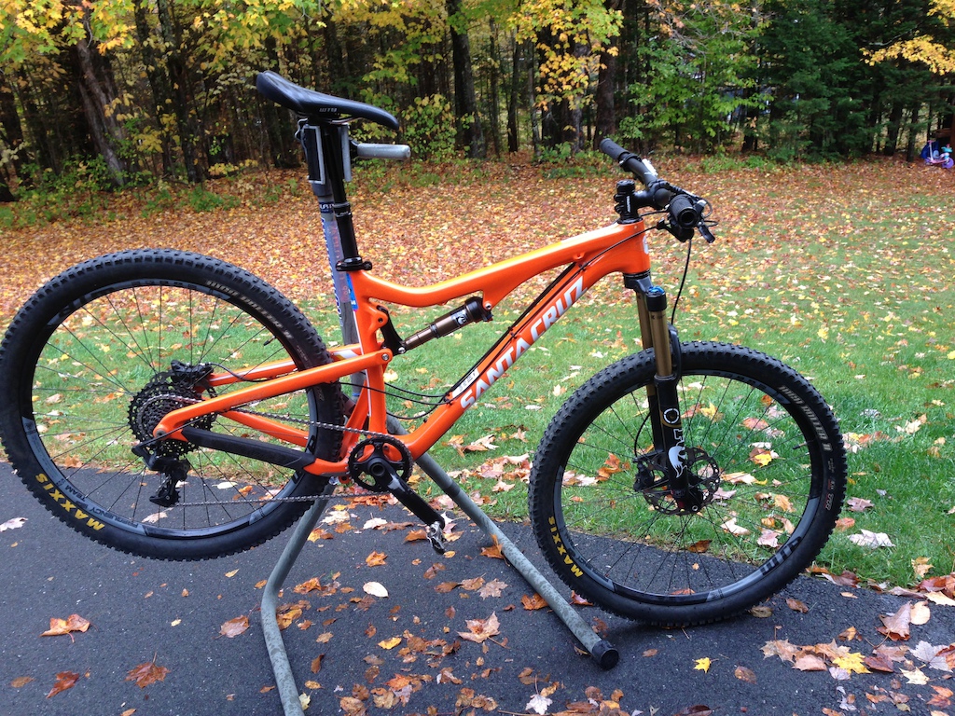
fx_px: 910
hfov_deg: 55.4
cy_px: 358
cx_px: 478
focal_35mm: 33
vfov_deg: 42.9
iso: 50
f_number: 2.4
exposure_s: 1/60
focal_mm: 4.12
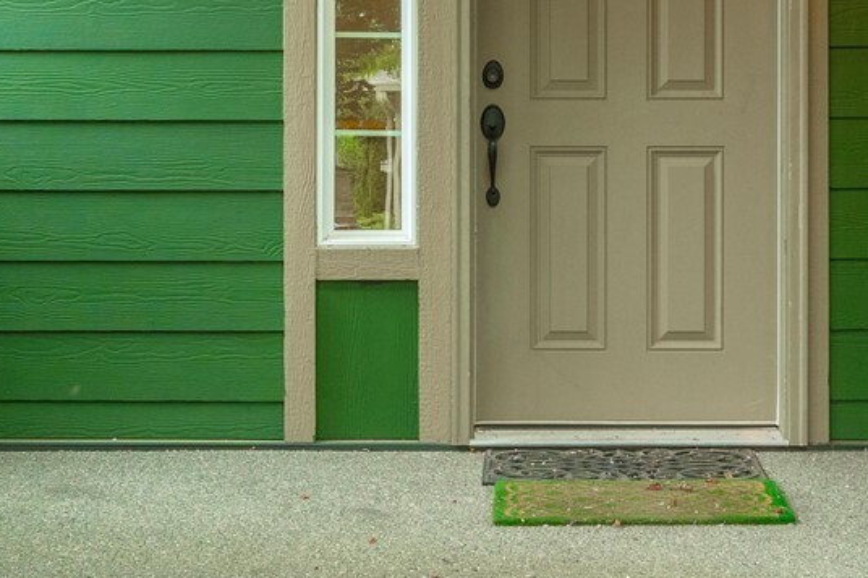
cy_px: 150
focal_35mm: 76
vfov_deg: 17.8
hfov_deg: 26.6
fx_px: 1832
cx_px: 521
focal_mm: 24
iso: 1250
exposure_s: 1/30
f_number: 7.1
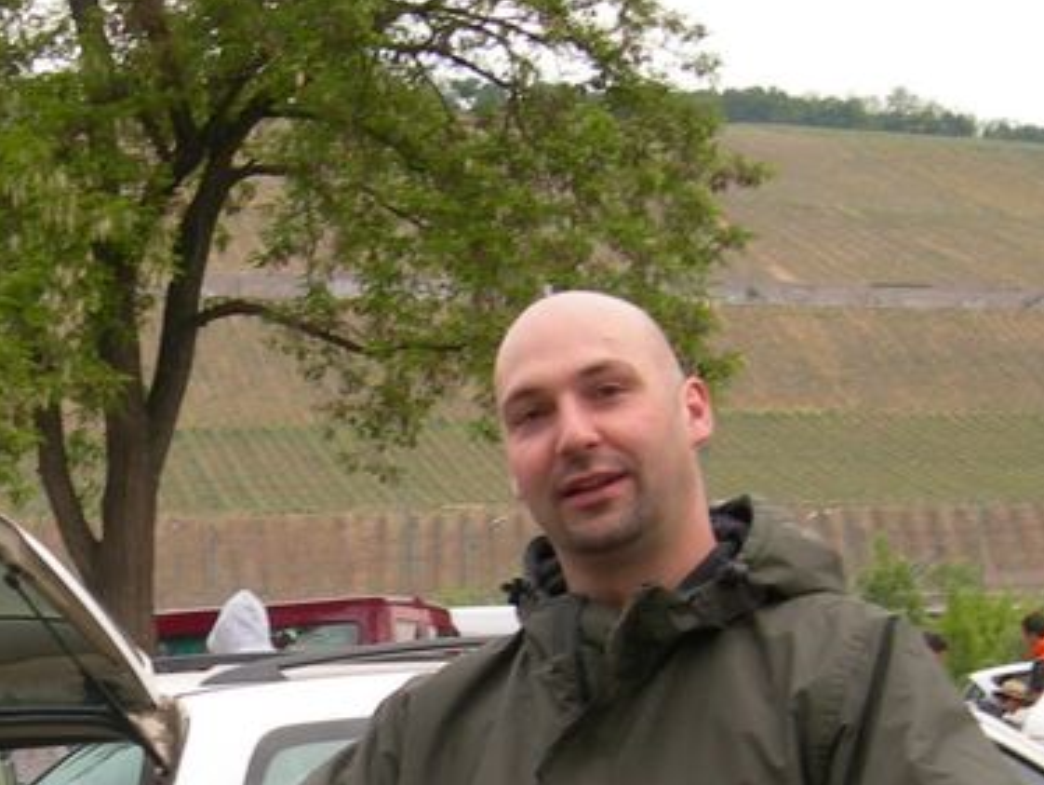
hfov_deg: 18.7
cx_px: 173
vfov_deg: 13.9
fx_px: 3139
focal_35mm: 104
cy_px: 922
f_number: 2.8
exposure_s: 1/45
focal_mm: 7.8
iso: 50
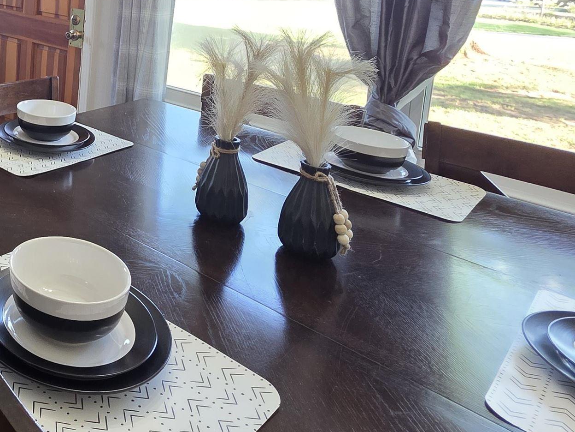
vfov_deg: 39.1
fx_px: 532
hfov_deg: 45.1
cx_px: -37
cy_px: 1
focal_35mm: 32
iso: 250
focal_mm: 2.2
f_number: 1.9
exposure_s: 1/60
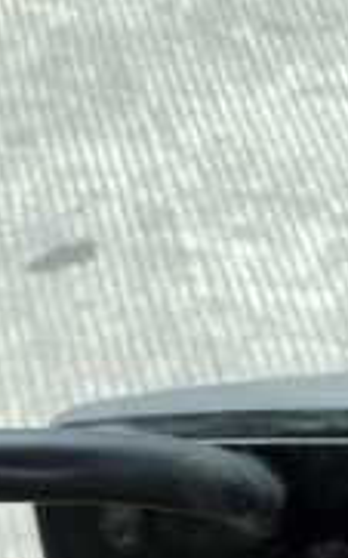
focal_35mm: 174
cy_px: 755
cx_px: 764
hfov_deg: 7.2
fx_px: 2642
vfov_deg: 11.7
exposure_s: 1/386
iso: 16
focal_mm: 3
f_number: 1.8
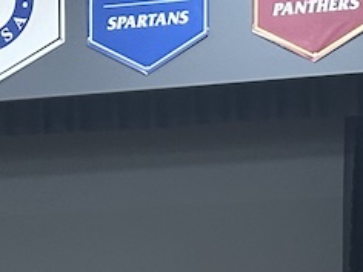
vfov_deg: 5.8
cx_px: -331
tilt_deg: -5.9
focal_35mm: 244
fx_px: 2559
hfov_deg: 7.8
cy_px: 658
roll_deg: +1.4
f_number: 1.78
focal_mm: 6.86
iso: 160
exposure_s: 1/60
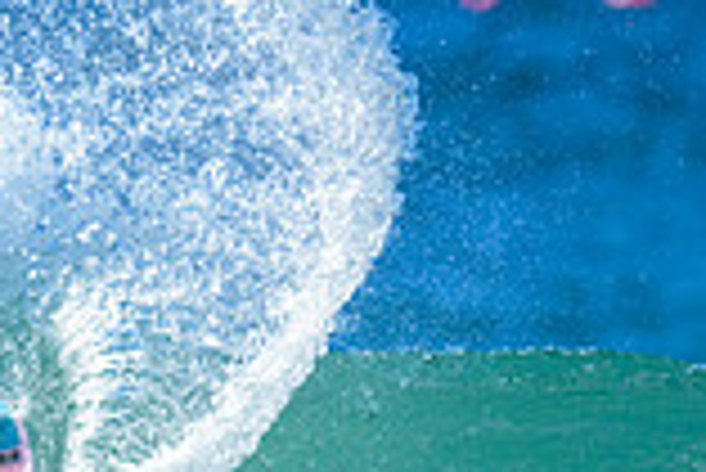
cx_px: -328
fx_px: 58906
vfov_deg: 0.5
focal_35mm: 3001
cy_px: 510
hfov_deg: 0.7
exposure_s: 1/2000
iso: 320
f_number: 6.3
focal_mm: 800
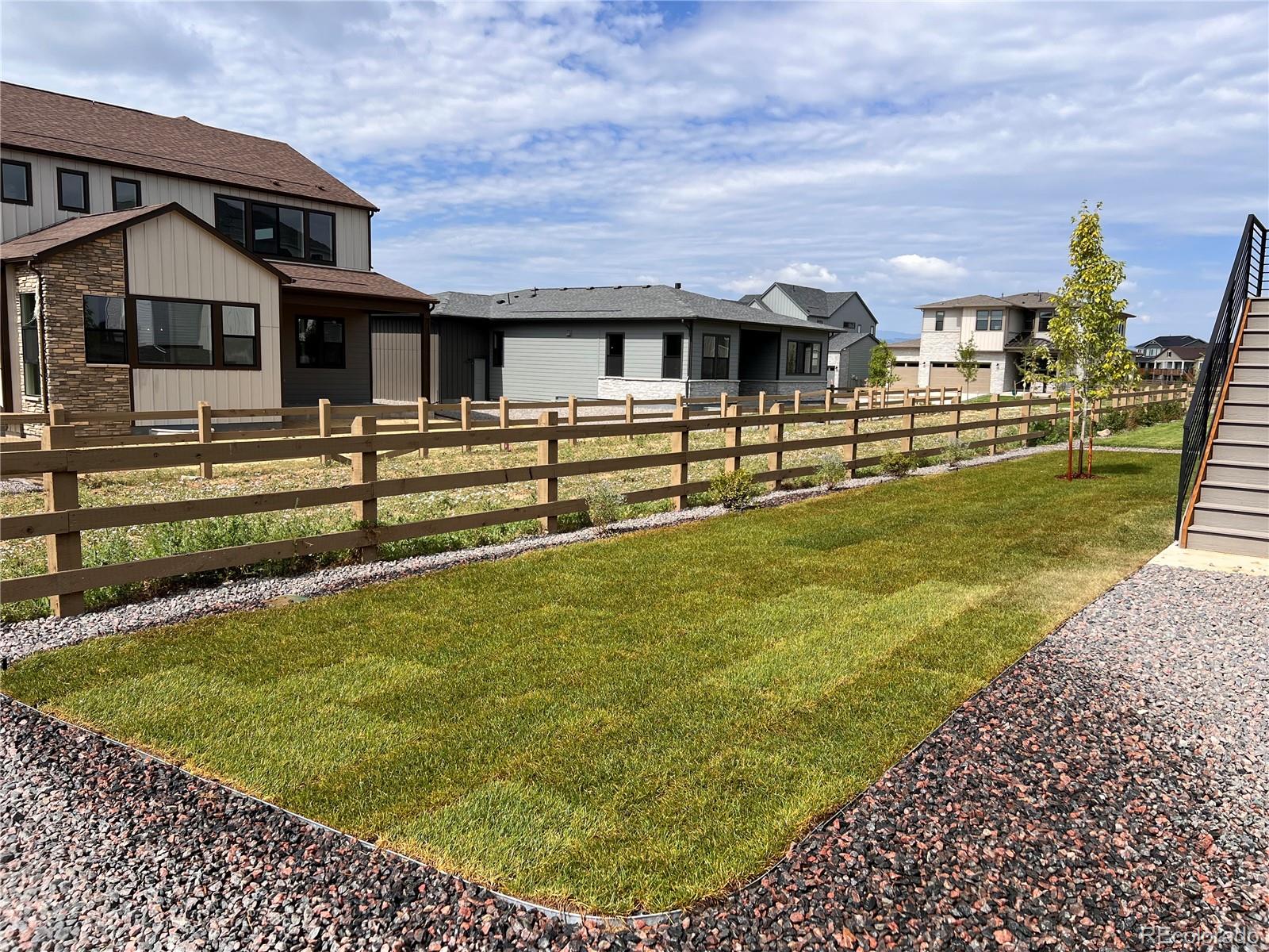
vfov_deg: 53.1
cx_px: 634
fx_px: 953
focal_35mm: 26
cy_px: 476
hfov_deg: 67.3
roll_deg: -1.3
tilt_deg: -7.2
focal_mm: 5.7
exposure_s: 1/4630
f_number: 1.5
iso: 50
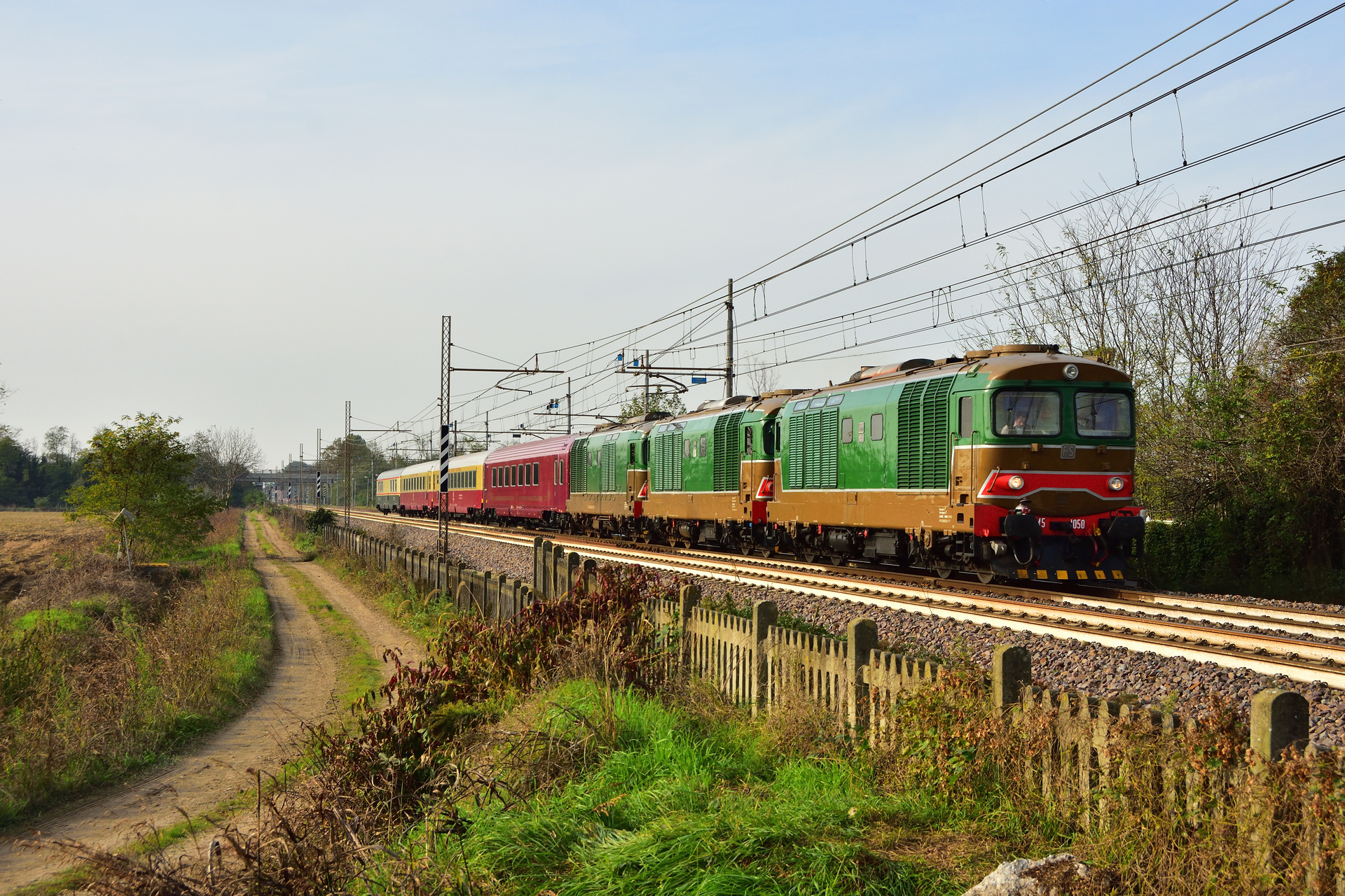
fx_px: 1793
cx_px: 672
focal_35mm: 48
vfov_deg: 28.1
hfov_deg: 41.1
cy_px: 448
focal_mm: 32
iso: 400
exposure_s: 1/800
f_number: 7.1
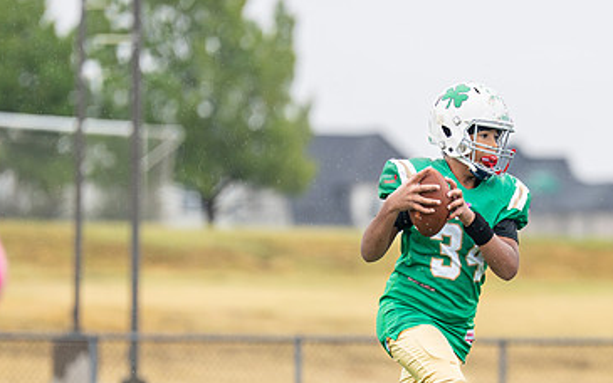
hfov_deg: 3.8
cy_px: 302
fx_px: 9304
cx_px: 488
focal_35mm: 557
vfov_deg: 2.4
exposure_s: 1/1000
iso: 400
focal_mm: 200
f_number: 2.8
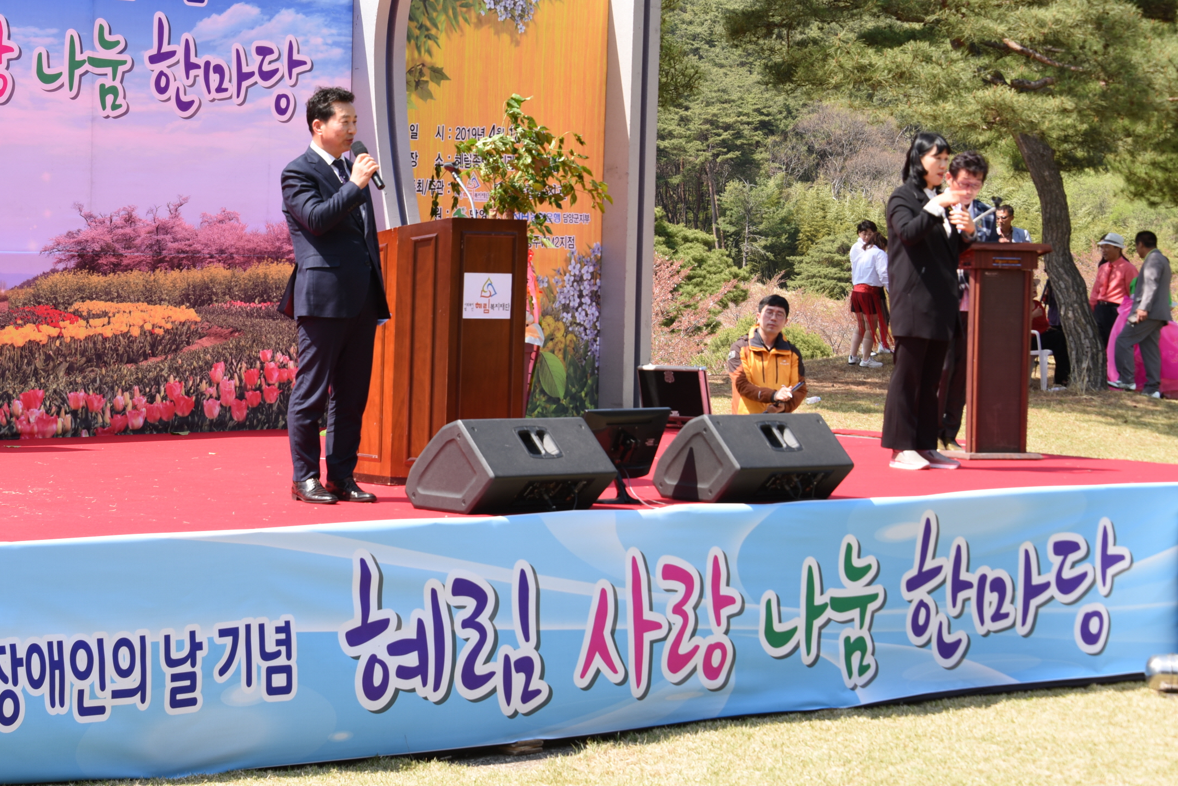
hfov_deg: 21.4
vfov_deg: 14.4
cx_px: 384
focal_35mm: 95
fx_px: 3109
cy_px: 315
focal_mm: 68
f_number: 8
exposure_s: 1/100
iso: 100
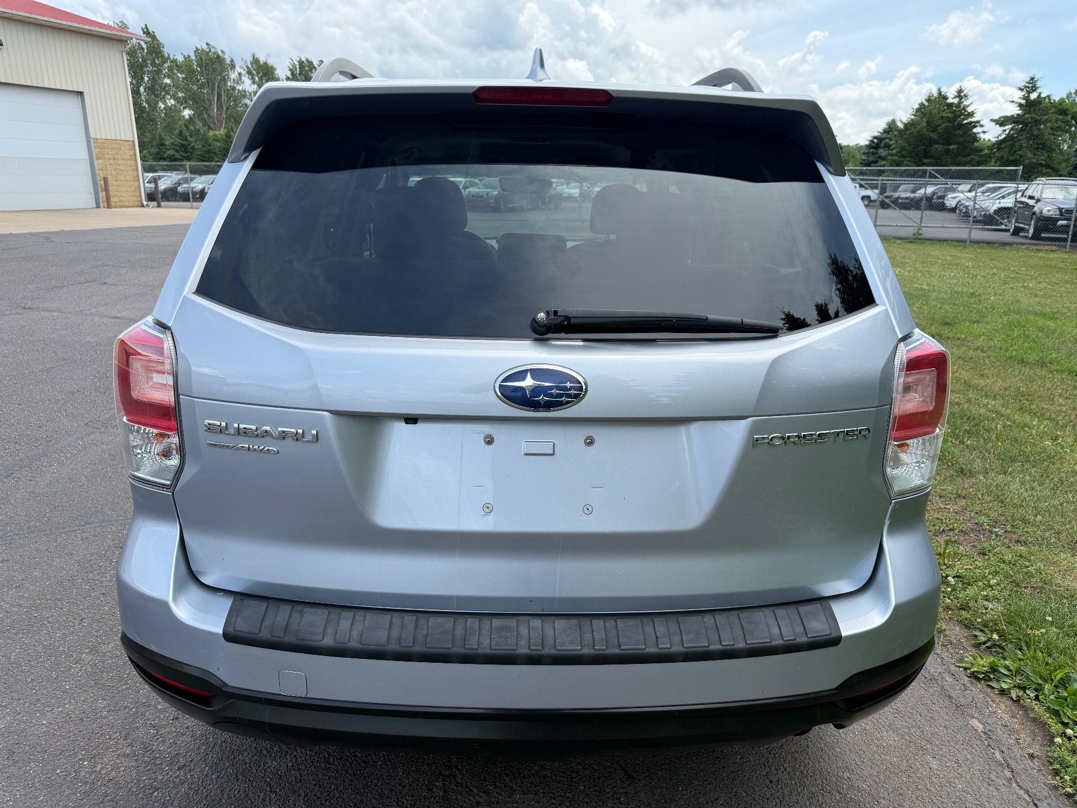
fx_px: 747
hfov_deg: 71.6
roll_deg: +0.8
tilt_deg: -15.2
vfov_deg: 56.8
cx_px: 538
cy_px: 404
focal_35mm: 24
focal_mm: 6.76
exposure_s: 1/1901
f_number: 1.78
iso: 80
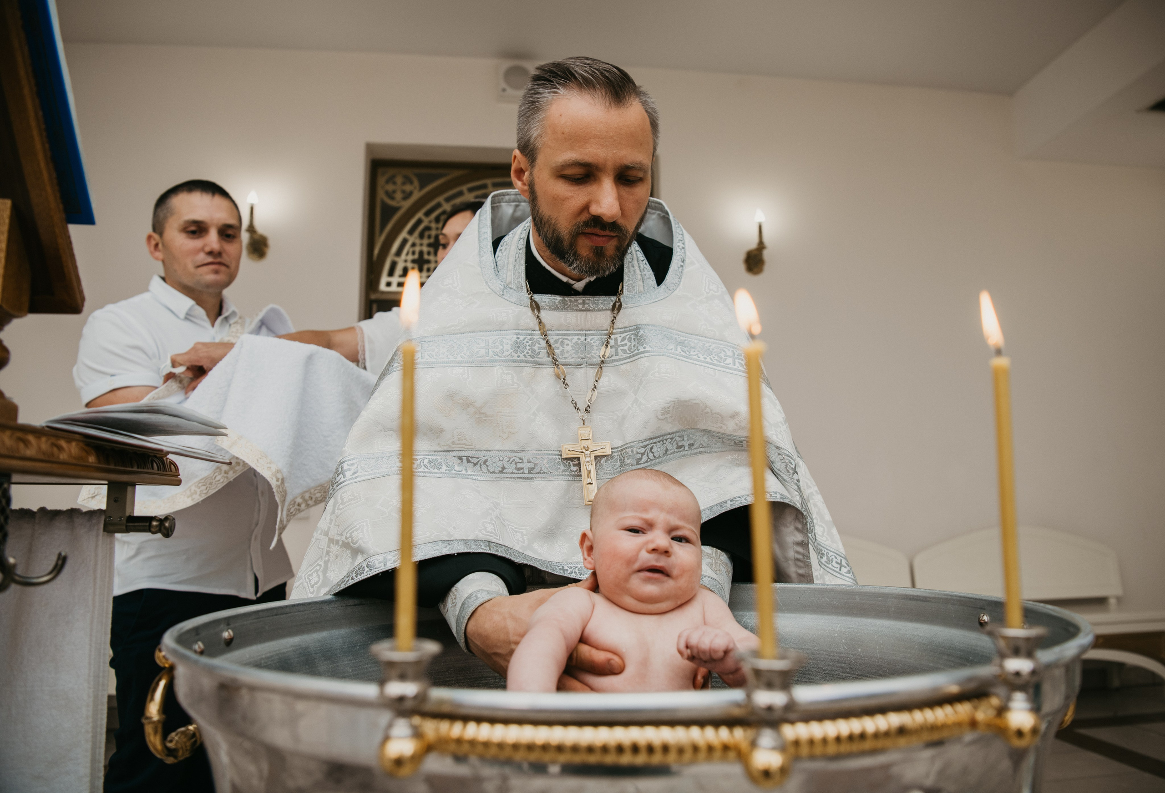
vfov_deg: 53.1
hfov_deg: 72.6
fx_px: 793
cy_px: 396
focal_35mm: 24
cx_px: 595
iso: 125
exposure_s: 1/200
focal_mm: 24
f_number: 4
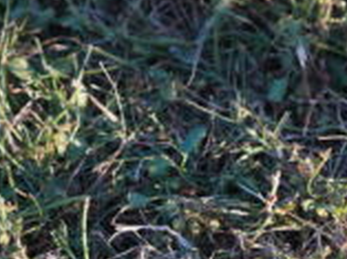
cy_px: 260
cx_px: 133
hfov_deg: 8.4
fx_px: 2360
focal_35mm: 236
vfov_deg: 6.3
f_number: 4
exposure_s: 1/1250
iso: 1600
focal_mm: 96
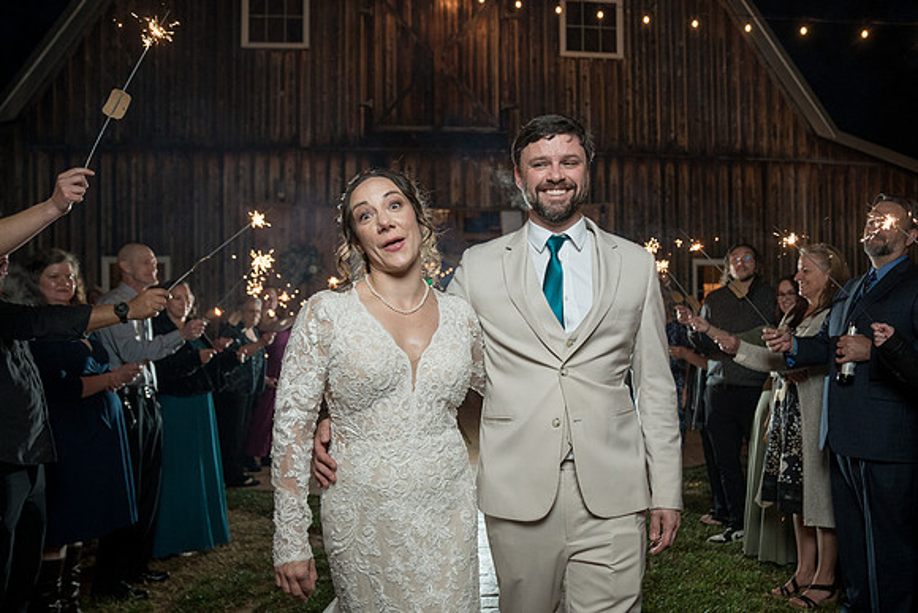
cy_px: 347
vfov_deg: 45.4
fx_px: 731
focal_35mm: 29
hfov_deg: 64.1
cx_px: 508
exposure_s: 1/200
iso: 2000
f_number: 2.8
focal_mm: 24
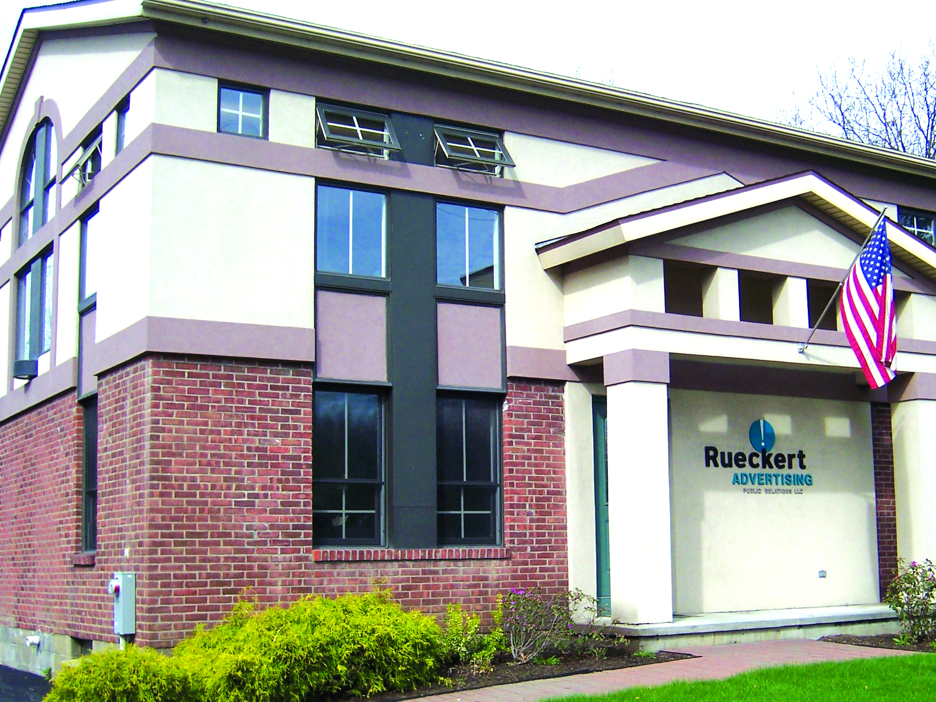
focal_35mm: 48
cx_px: 574
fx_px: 1298
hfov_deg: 39.4
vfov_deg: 30.2
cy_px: 400
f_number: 2.8
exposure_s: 1/800
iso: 80
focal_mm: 6.2
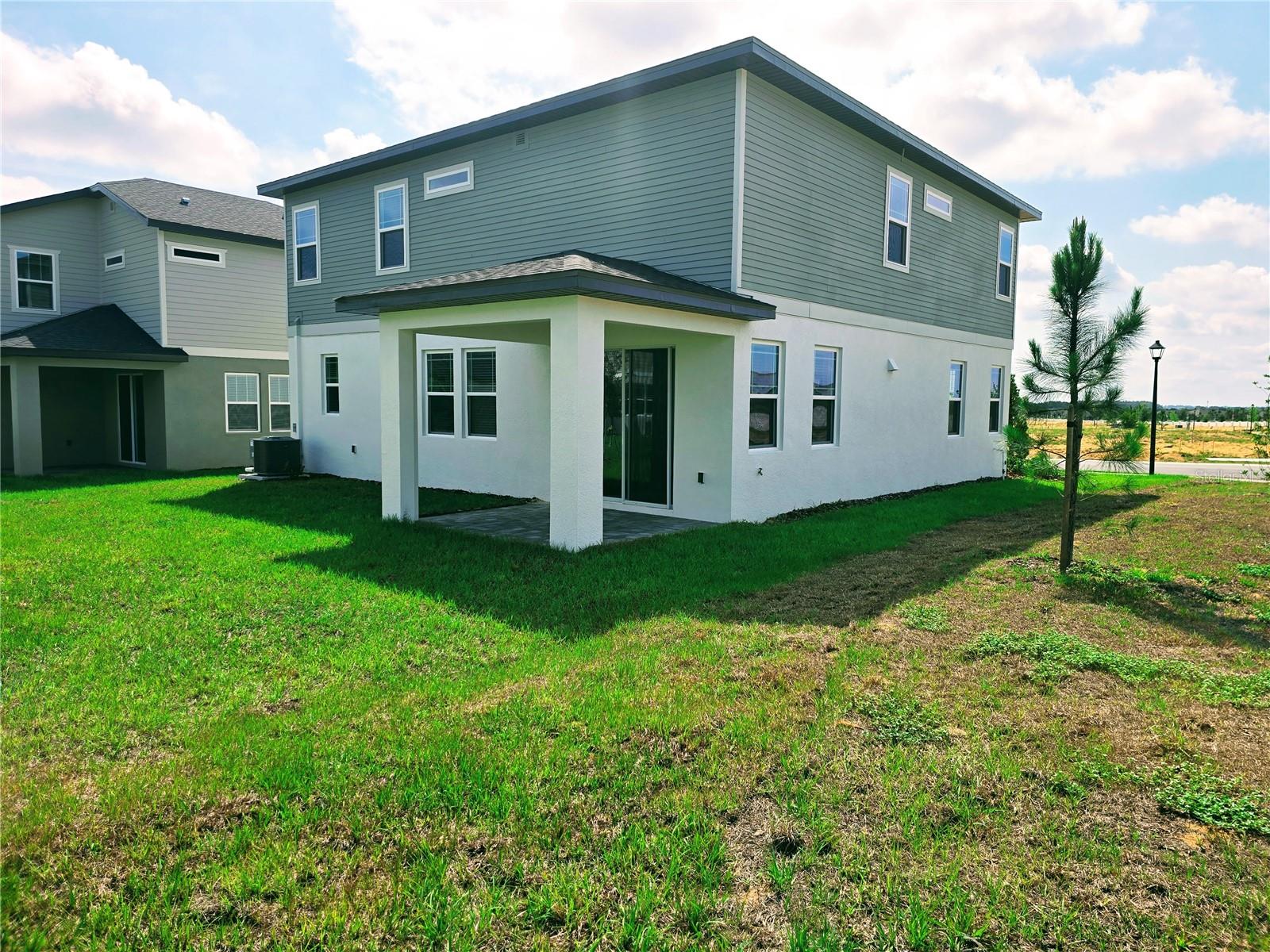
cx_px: 635
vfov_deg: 58.9
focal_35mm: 23
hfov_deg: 73.9
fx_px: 844
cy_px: 476
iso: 12
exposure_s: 1/1139
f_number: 1.7
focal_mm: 6.3
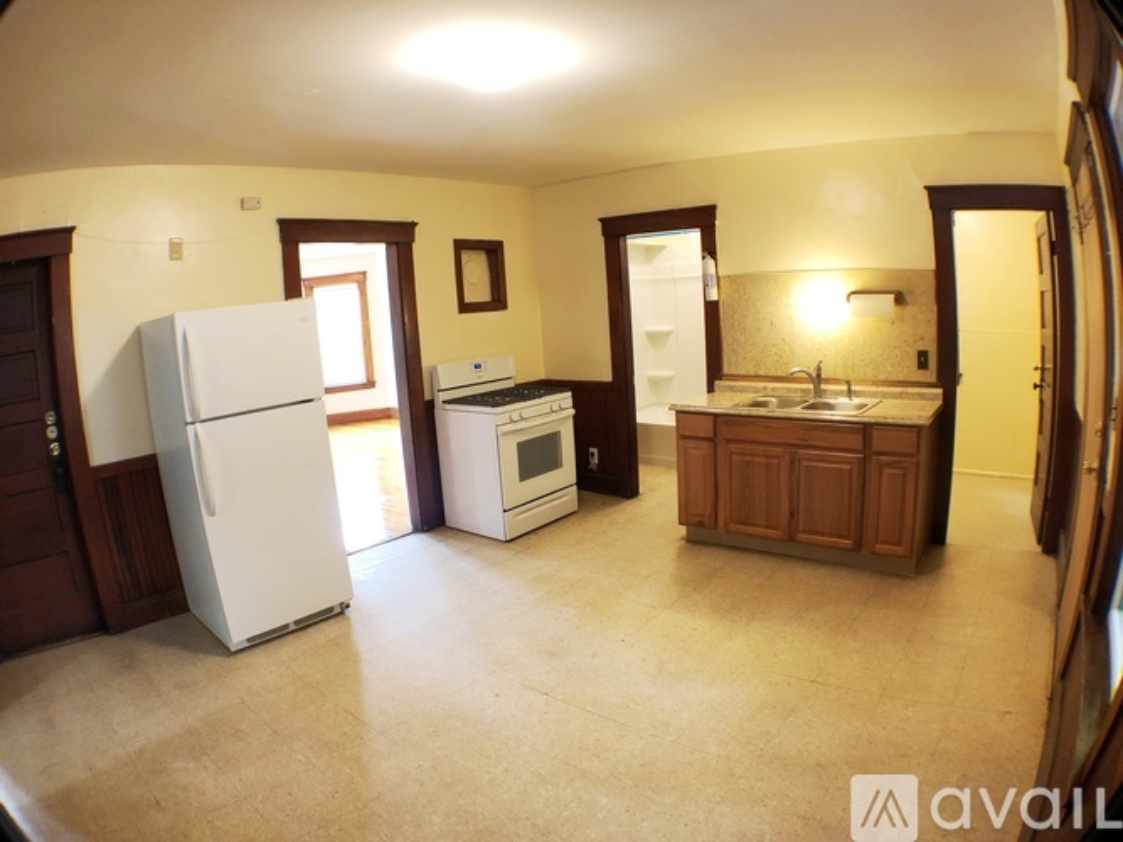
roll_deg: +3.6
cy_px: 421
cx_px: 562
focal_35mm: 28
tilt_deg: -8.8
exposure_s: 1/15
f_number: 1.8
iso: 50
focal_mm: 4
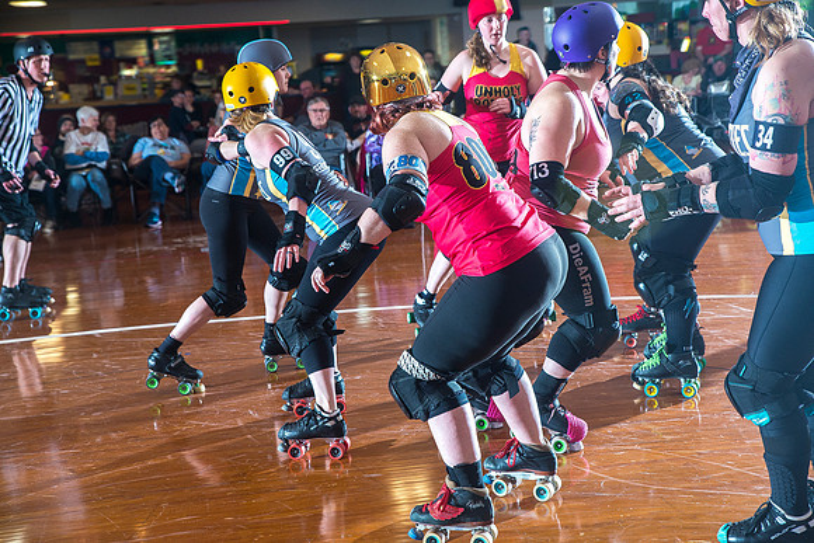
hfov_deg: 34.5
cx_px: 407
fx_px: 1312
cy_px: 272
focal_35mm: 58
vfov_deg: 23.4
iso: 800
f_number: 5.6
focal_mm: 58
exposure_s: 1/160
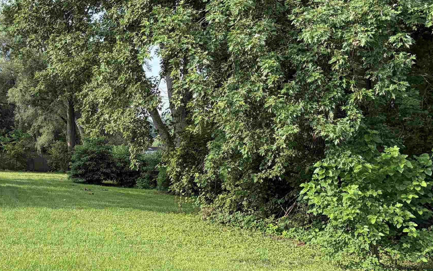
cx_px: 113
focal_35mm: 50
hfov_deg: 39.3
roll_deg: -1.1
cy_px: 121
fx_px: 590
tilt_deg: +4.4
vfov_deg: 25.8
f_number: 1.6
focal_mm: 5.96
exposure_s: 1/629
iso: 50
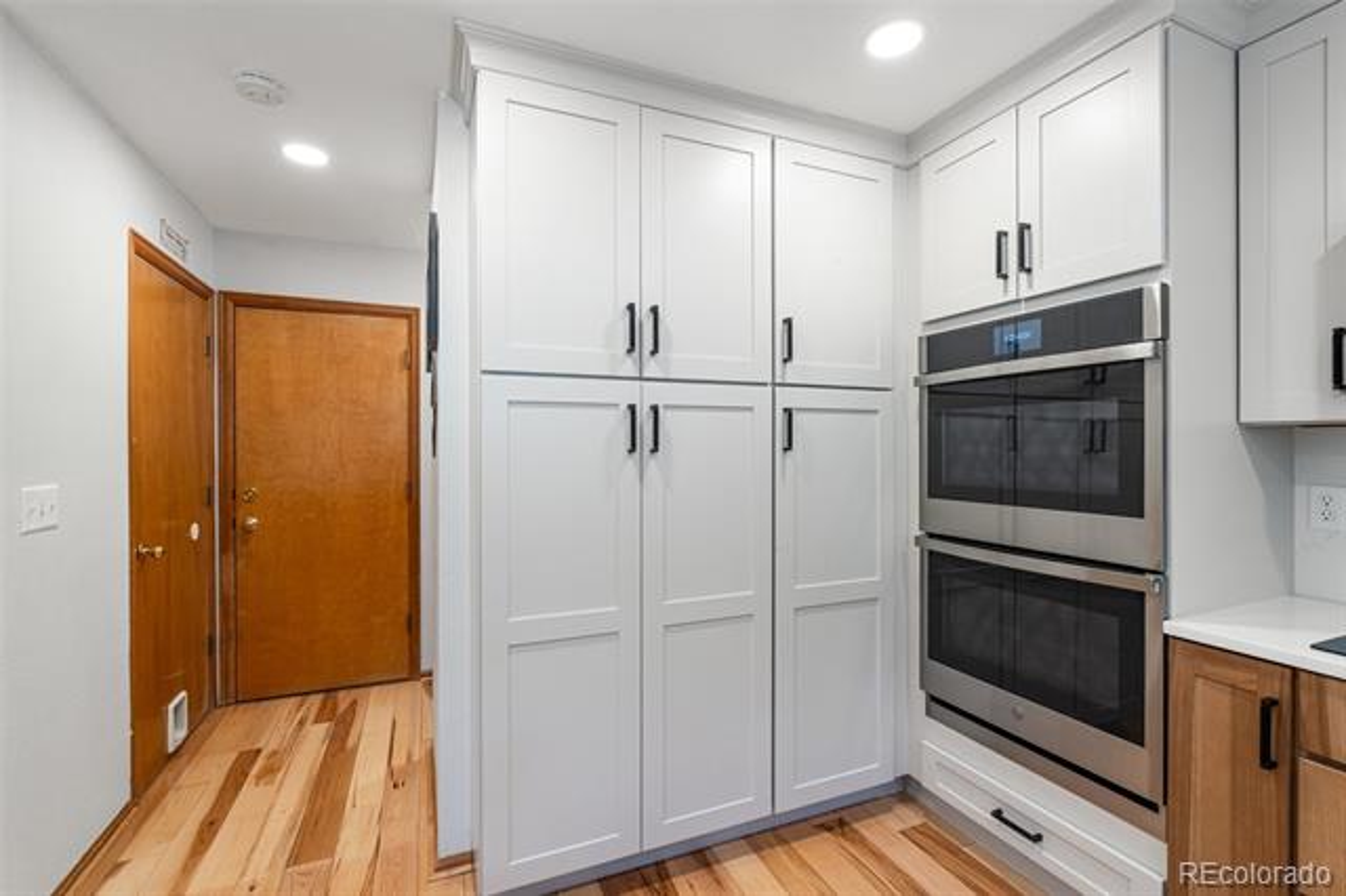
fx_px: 617
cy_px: 448
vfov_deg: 72.0
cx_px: 673
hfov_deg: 95.0
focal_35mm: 16
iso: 500
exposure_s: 1/15
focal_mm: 16.5
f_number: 9
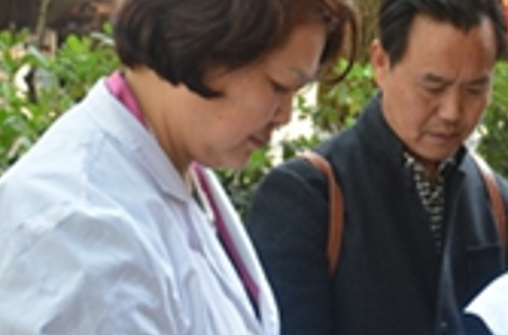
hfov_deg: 21.3
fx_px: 1265
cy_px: 218
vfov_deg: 15.0
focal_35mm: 90
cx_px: 584
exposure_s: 1/125
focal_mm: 20
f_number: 5.6
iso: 250
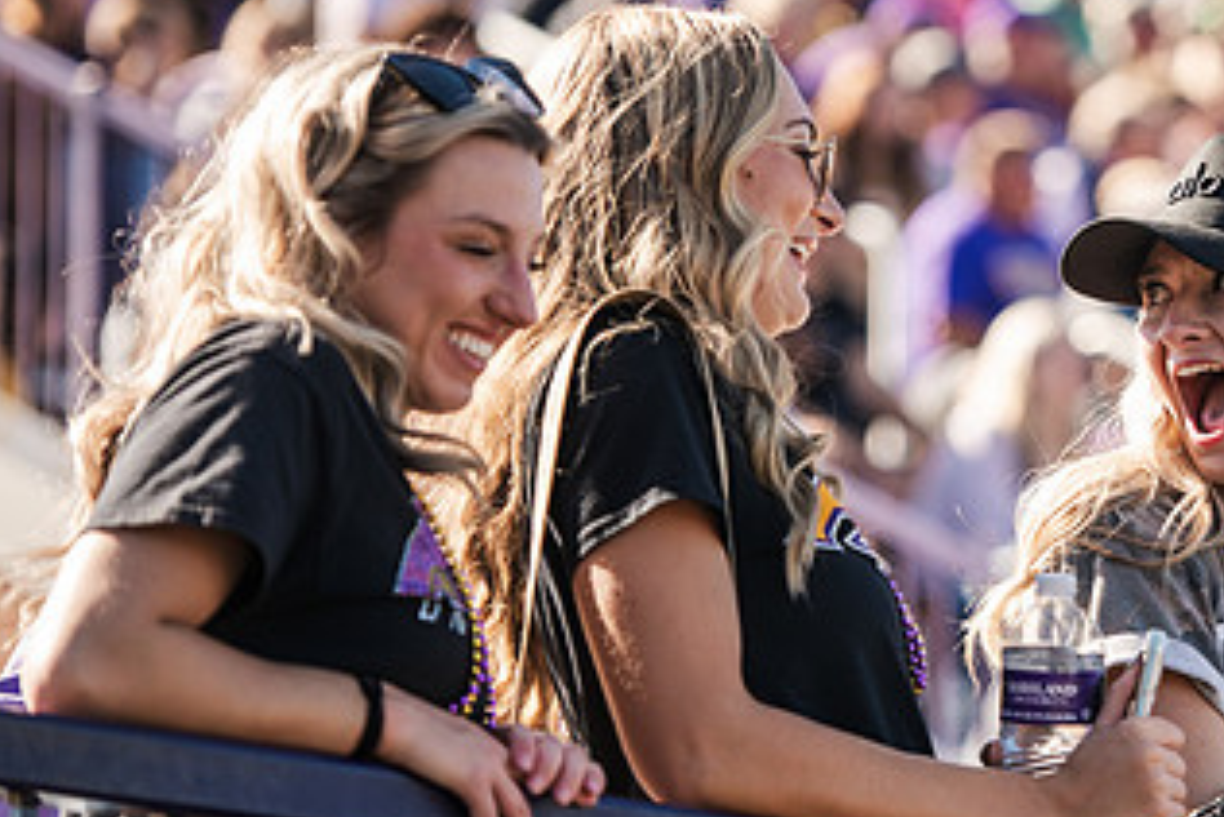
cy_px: 412
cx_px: 1119
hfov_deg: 8.3
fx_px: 8435
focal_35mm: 248
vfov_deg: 5.5
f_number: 3.2
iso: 200
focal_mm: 135
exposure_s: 1/1000
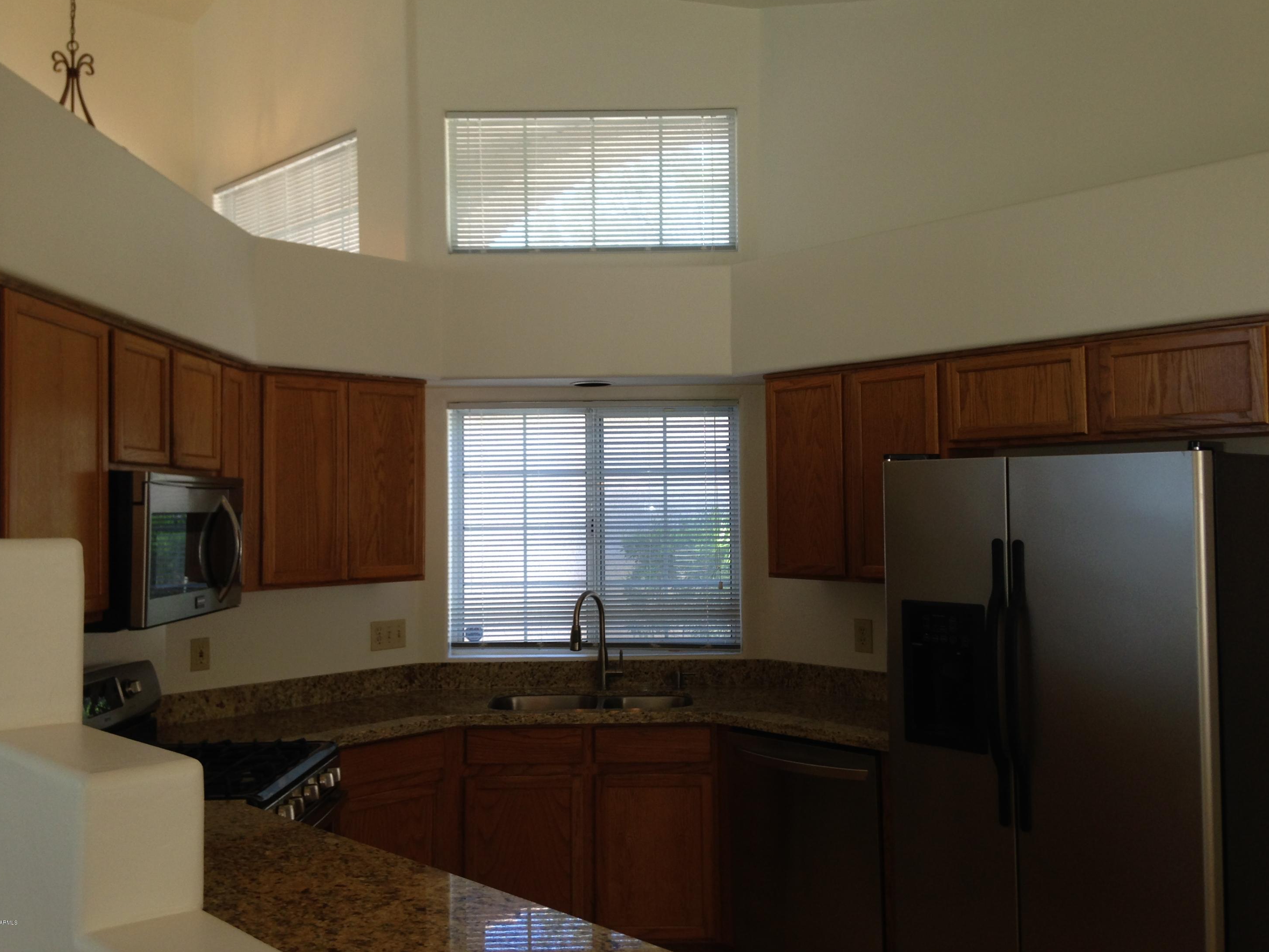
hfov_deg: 54.0
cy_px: 463
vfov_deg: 41.8
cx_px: 630
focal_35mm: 34
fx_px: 1246
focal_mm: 4.12
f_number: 2.4
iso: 64
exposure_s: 1/60
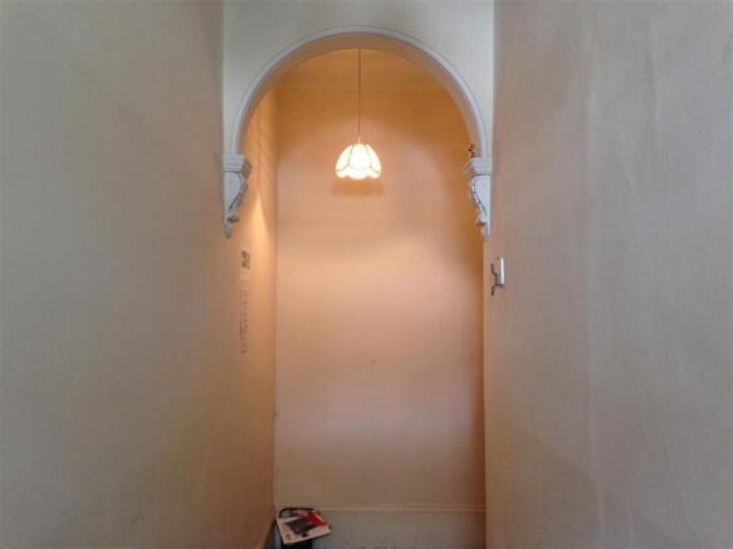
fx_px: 699
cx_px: 366
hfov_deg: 55.4
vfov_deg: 42.9
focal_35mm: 33
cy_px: 274
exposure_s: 1/20
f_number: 2.4
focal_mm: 4.12
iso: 100
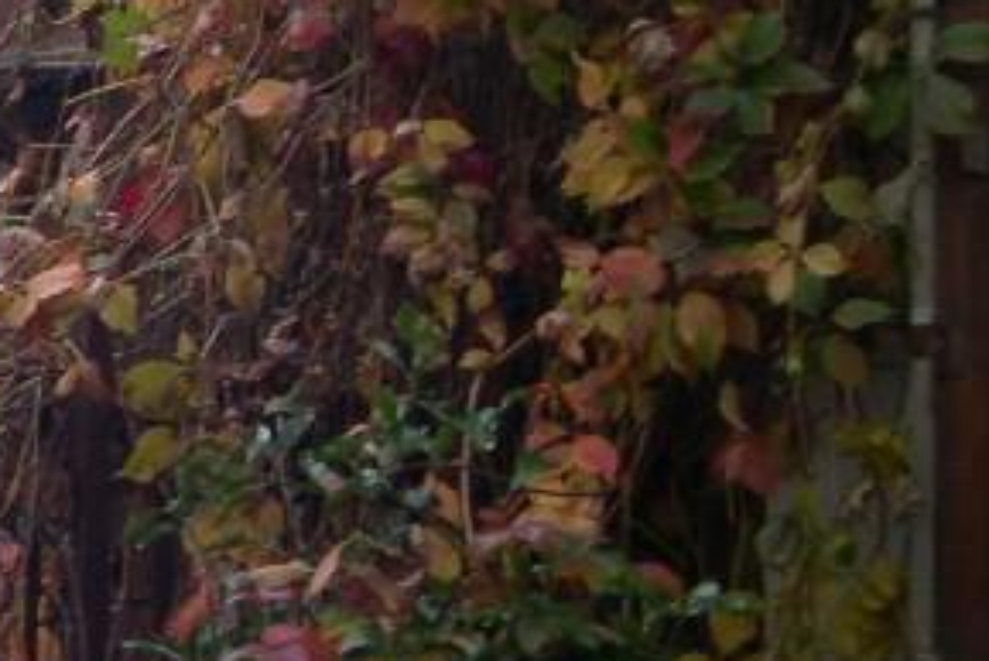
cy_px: 161
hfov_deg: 13.7
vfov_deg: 9.8
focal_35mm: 140
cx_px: -534
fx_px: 3848
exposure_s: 1/70.7
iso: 100
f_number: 2.8
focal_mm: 8
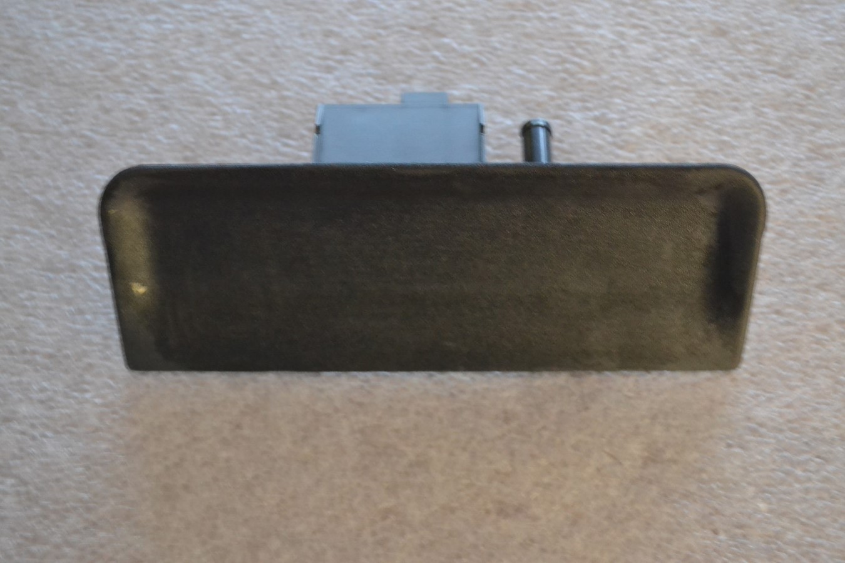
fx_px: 1232
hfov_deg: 37.9
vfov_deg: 25.8
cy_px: 282
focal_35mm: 52
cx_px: 422
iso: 3200
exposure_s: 1/4
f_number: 5
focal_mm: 35
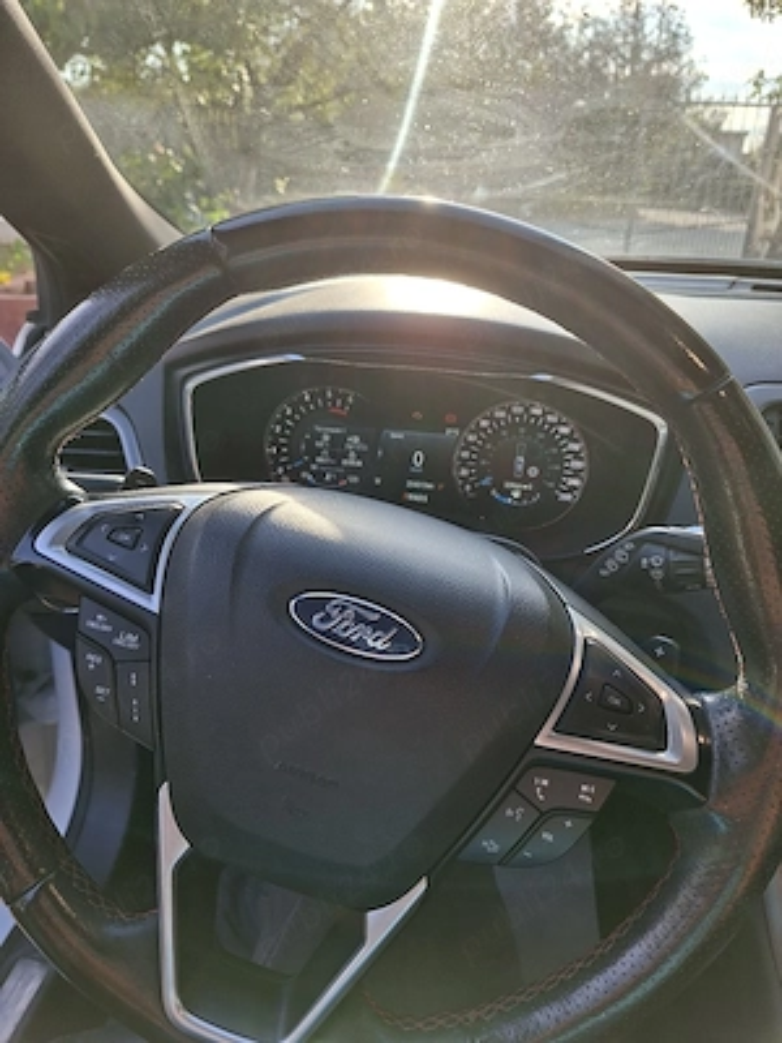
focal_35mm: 23
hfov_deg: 58.9
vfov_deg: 73.9
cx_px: 391
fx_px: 693
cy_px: 522
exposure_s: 1/179
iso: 50
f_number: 1.8
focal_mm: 5.54
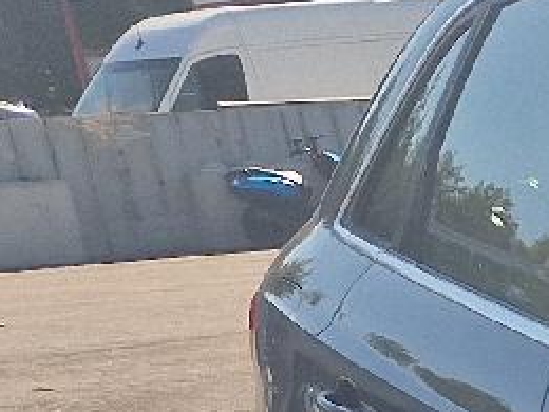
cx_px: 1662
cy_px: 1082
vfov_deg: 8.3
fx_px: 2522
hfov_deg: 9.6
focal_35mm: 159
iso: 50
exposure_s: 1/1250
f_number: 1.8
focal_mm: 5.4
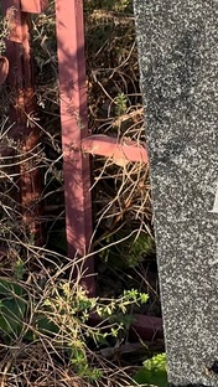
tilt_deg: -27.1
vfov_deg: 10.0
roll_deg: +1.7
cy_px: 120
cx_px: 442
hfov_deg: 5.5
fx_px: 2205
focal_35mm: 215
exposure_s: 1/111
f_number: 2.8
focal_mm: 9
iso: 32
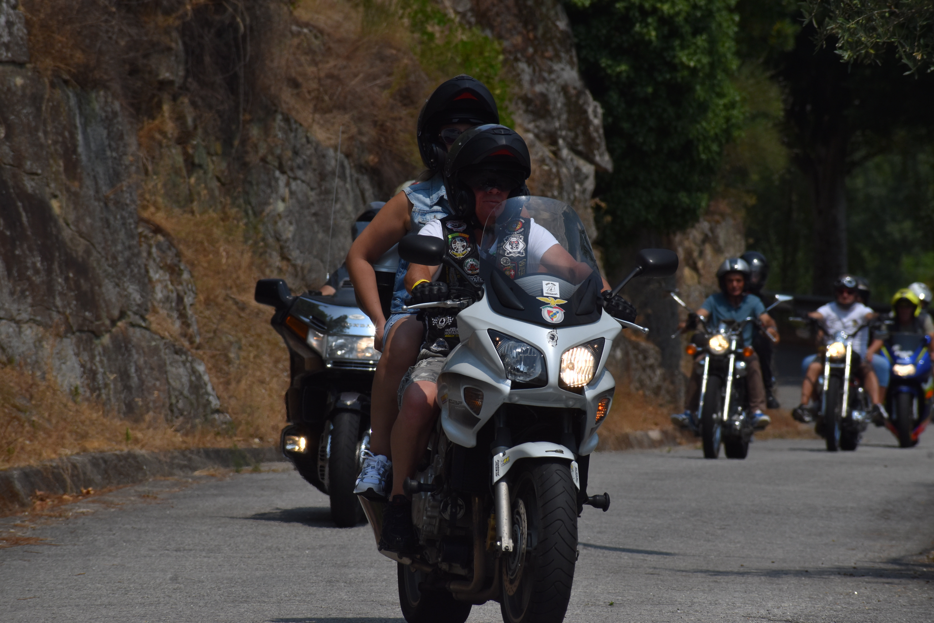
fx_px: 7199
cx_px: 467
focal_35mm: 278
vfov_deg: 5.0
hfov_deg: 7.4
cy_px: 312
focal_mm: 185
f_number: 9
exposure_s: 1/2500
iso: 200
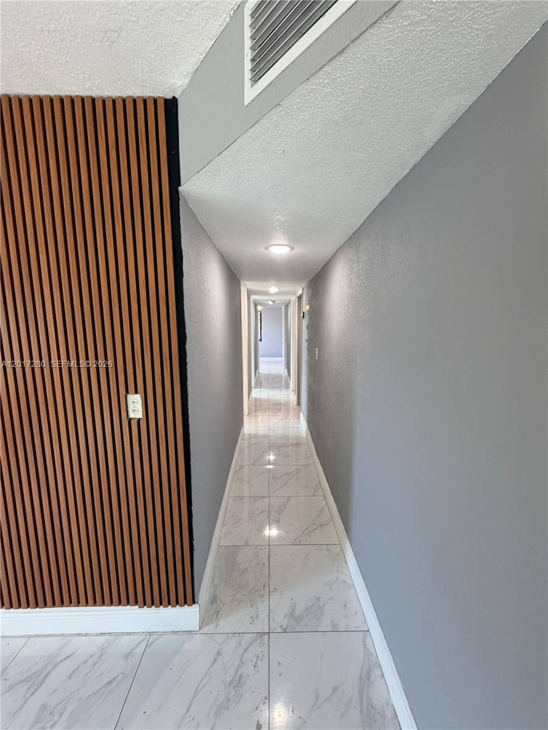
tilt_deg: -7.2
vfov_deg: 102.1
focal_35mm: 14
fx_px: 296
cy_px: 365
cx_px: 274
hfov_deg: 85.7
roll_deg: +0.2
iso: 320
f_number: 2.2
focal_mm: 2.22
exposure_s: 1/120
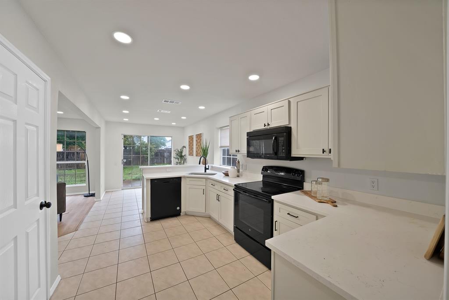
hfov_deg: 112.6
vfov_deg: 90.1
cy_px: 150
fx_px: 150
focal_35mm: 12
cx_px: 224
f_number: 9
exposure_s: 1/6
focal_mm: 12
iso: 640
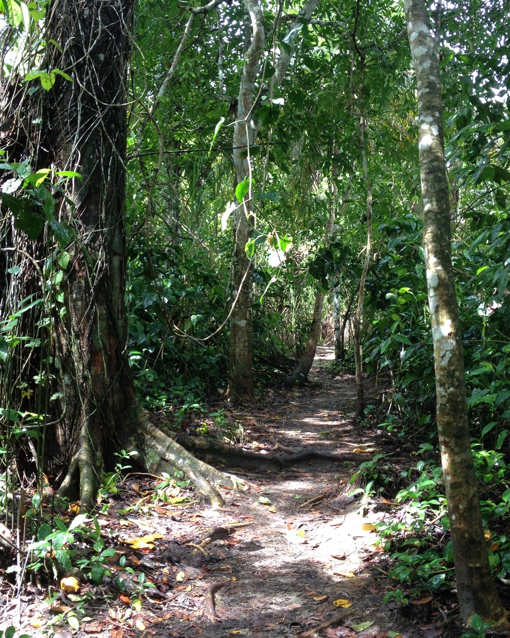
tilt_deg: -1.4
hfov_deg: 32.1
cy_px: 309
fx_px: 887
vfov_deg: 39.5
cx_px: 264
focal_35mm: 47
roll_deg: +1.0
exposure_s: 1/120
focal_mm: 4.28
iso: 80
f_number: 2.4
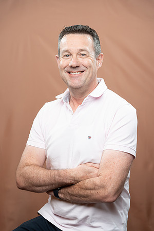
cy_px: 116
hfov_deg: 17.9
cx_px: 77
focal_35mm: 76
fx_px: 488
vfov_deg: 26.7
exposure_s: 1/160
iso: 320
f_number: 4
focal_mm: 76
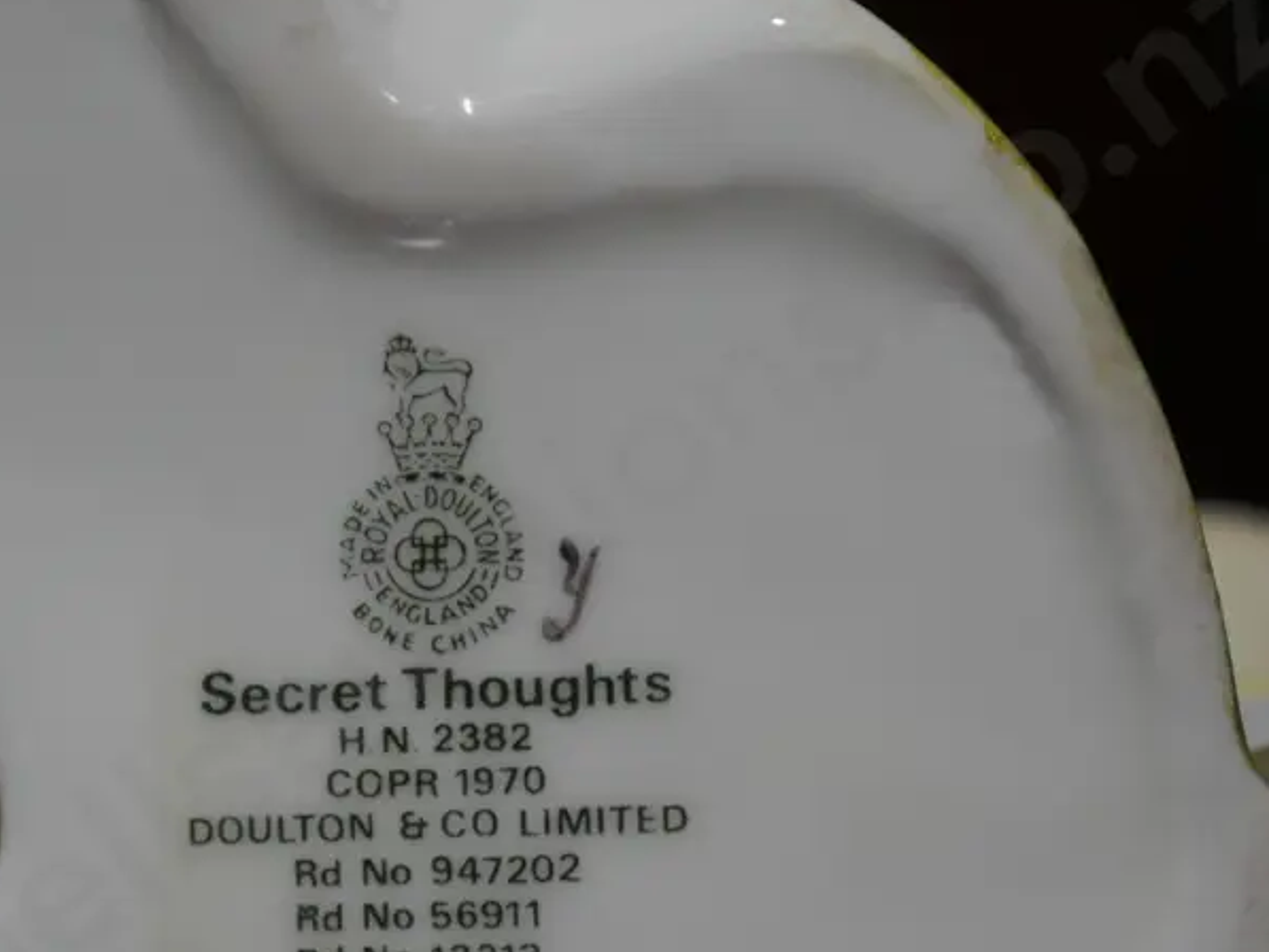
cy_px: 650
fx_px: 5280
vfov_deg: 10.3
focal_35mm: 144
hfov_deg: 13.7
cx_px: 406
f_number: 5.6
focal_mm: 42
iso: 400
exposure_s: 1/100
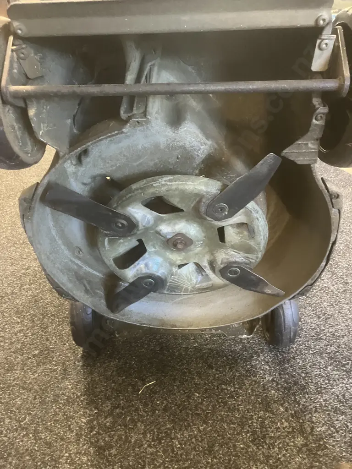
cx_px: 176
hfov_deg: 49.7
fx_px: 380
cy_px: 234
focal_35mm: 28
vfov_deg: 63.4
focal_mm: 3.99
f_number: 1.8
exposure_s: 1/25
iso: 640
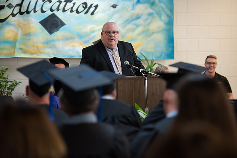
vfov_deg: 10.2
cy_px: 79
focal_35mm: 135
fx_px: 889
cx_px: 118
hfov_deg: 15.2
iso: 2500
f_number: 3.2
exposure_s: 1/200
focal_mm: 135
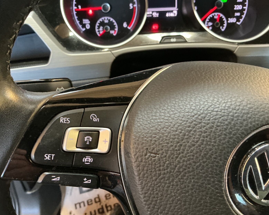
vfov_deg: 47.1
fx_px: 247
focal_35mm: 31
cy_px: 107
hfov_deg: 57.1
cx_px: 125
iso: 400
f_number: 1.8
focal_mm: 3
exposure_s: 1/30
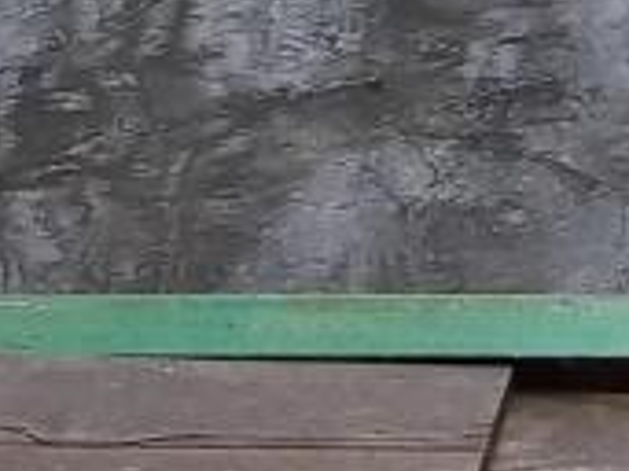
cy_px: -383
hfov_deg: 8.5
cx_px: 1464
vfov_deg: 6.7
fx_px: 3922
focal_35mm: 216
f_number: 3.1
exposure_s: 1/100
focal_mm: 6.5
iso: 80
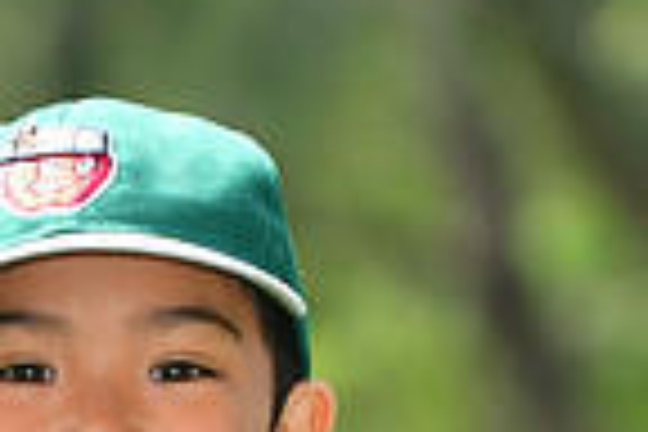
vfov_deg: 2.0
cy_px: 736
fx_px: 12167
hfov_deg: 3.0
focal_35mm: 676
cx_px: 117
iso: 500
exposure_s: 1/2000
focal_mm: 112
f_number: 4
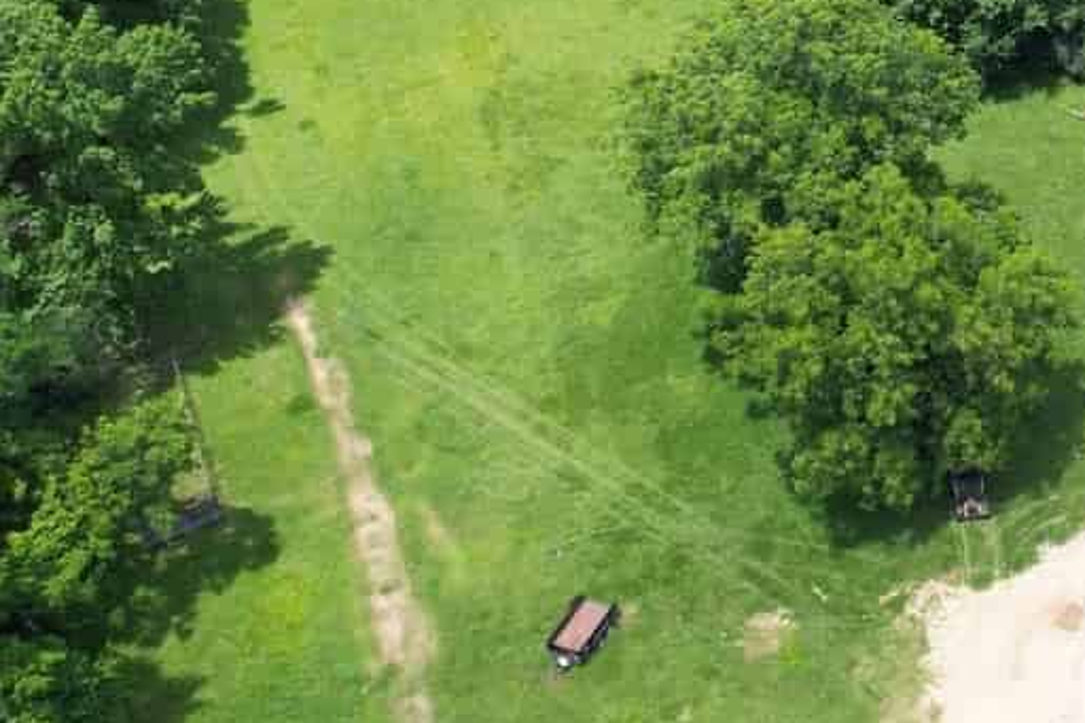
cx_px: 1185
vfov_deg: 19.8
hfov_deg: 27.9
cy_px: -49
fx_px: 1988
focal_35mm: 66
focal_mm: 8.4
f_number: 2.8
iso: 140
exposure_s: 1/1250
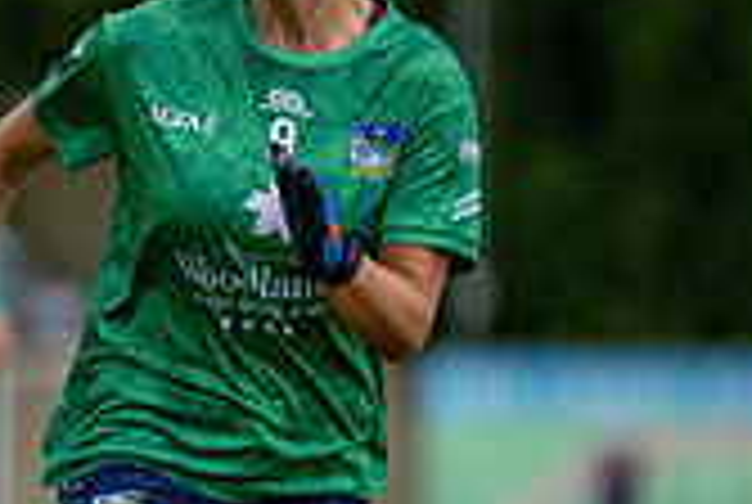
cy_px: 412
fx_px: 28041
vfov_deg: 1.0
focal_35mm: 1340
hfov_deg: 1.5
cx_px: -760
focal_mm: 300
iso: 450
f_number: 2.8
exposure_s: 1/6400
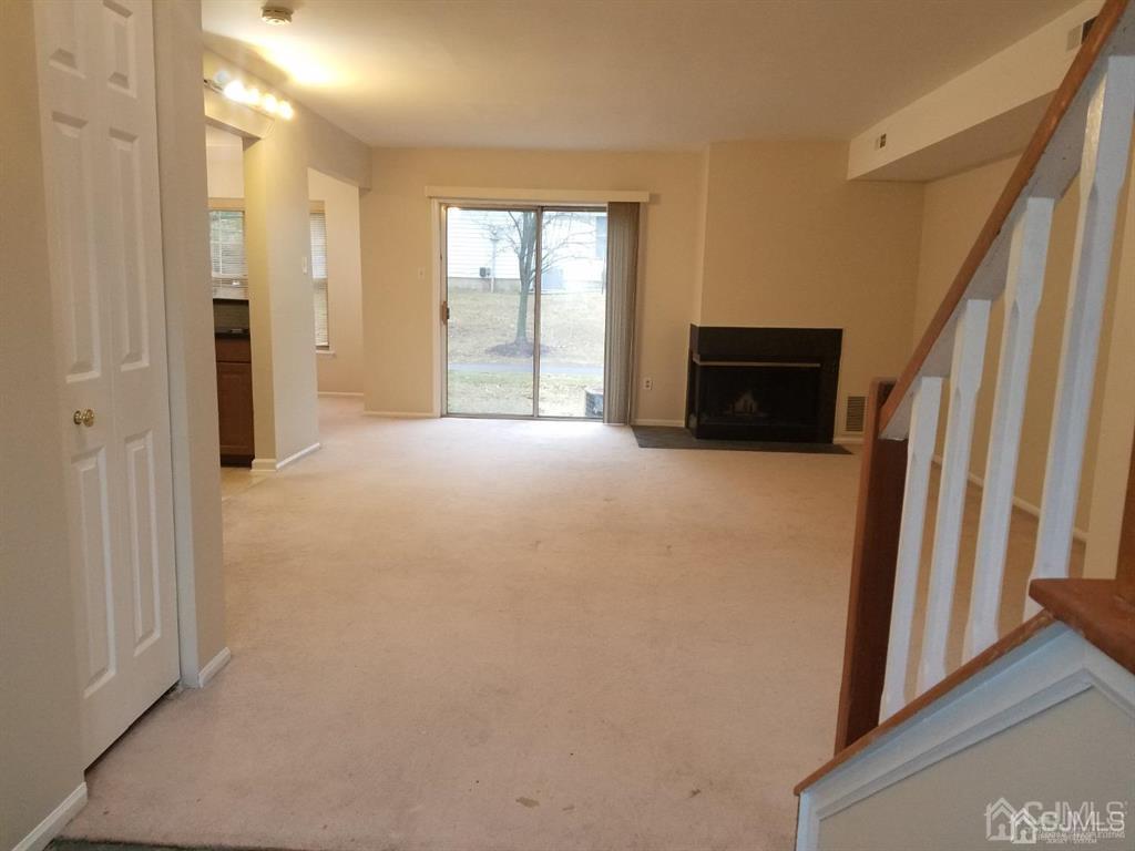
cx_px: 568
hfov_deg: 67.3
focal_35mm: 26
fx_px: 852
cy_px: 426
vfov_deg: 53.1
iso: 160
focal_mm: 4.2
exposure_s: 1/40
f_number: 1.7
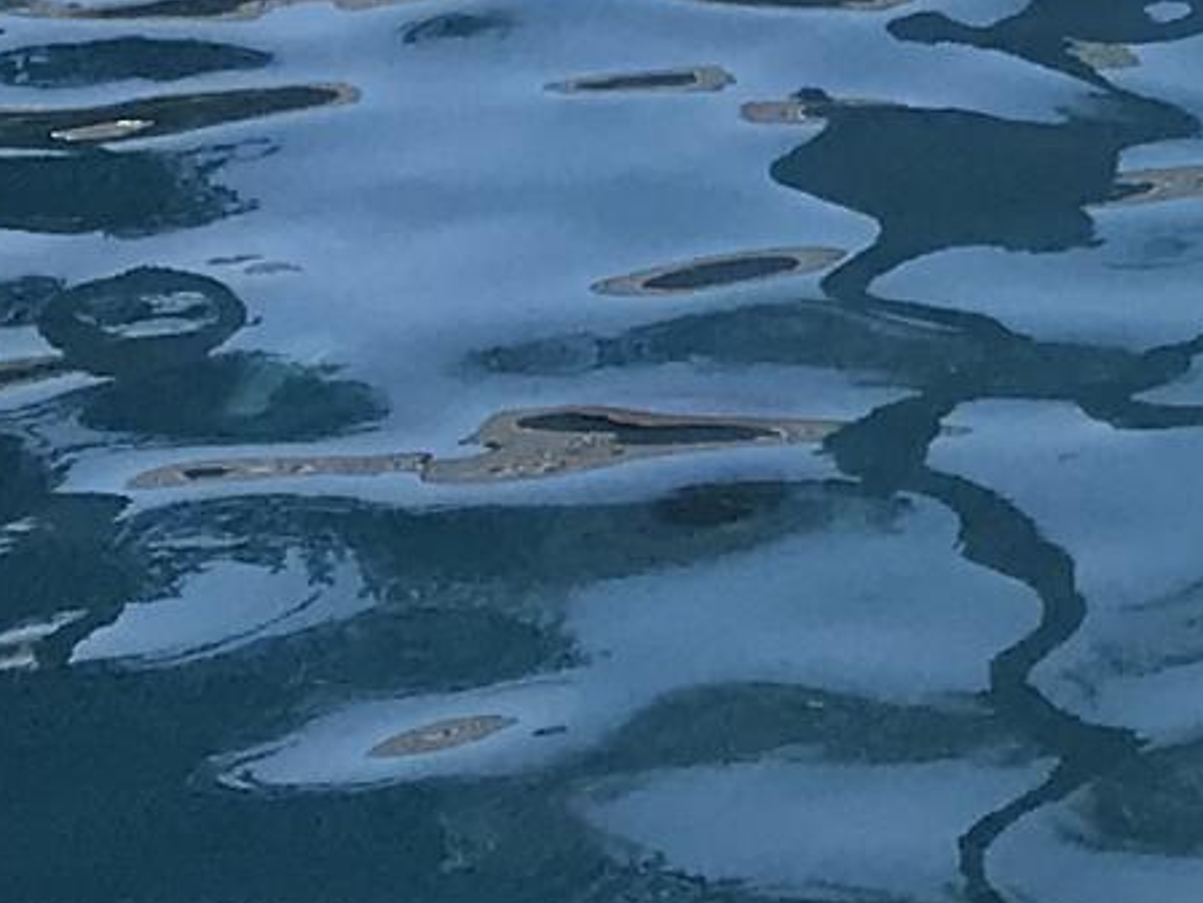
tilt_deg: -0.4
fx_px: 6500
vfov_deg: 7.3
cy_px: -1468
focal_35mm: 187
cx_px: 2484
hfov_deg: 9.8
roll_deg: -0.1
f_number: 1.8
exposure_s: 1/1953
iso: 20
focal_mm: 3.99
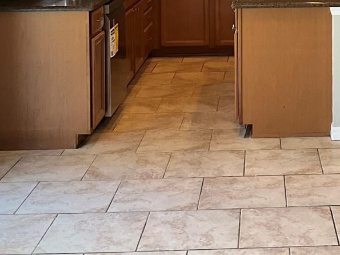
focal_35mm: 78
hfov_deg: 24.3
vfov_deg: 18.0
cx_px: 305
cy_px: -44
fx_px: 766
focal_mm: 3
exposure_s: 1/120
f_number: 1.8
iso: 64
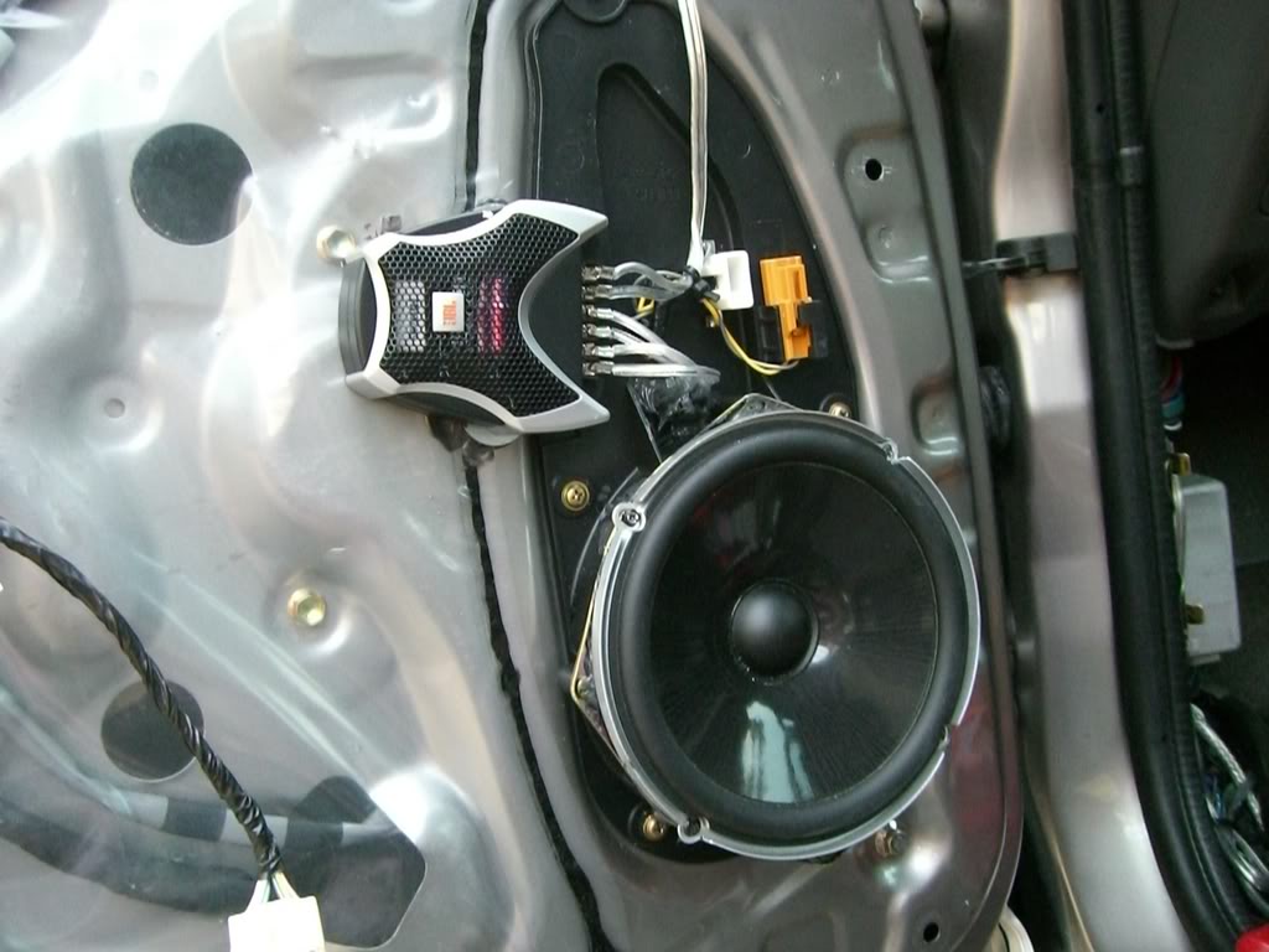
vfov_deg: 37.7
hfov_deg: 49.0
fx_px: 1393
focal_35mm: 38
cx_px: 634
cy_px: 476
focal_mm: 6.2
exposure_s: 1/60
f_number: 2.7
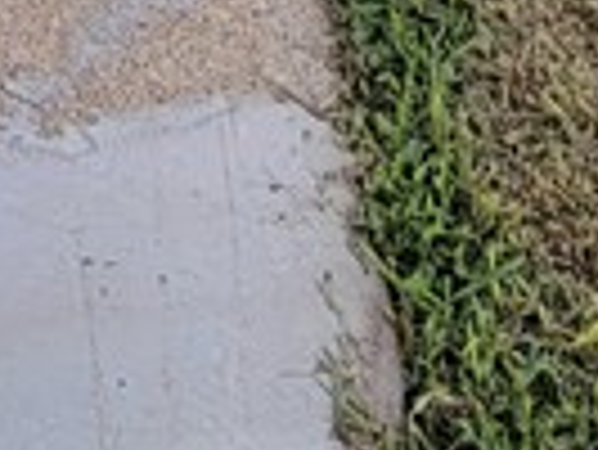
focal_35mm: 100
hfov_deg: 19.4
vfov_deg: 9.6
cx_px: 90
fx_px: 1729
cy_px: -1058
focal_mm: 2.2
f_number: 2.2
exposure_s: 1/1111
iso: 50
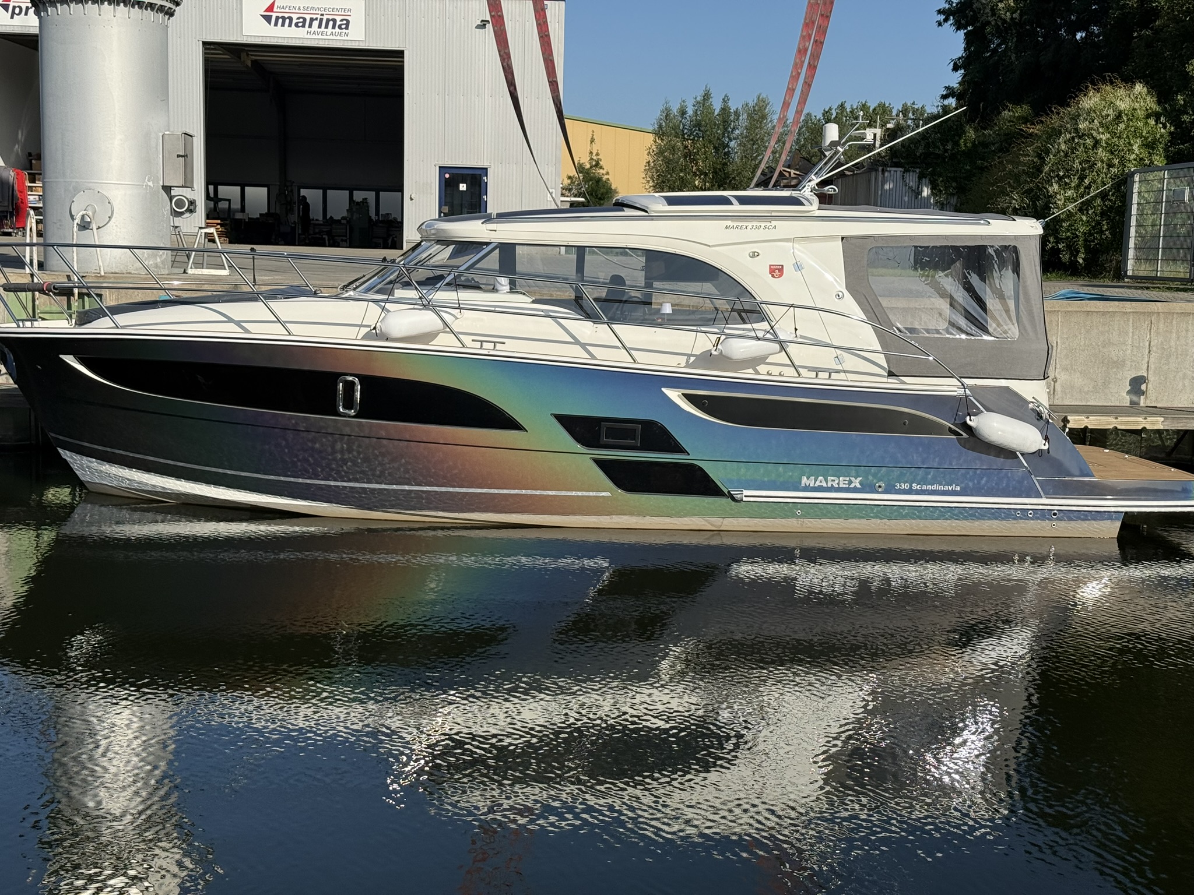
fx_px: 1656
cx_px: 597
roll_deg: -1.5
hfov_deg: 39.7
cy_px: 448
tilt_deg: -6.4
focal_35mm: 48
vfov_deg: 30.3
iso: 64
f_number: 1.78
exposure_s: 1/6536
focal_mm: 6.76
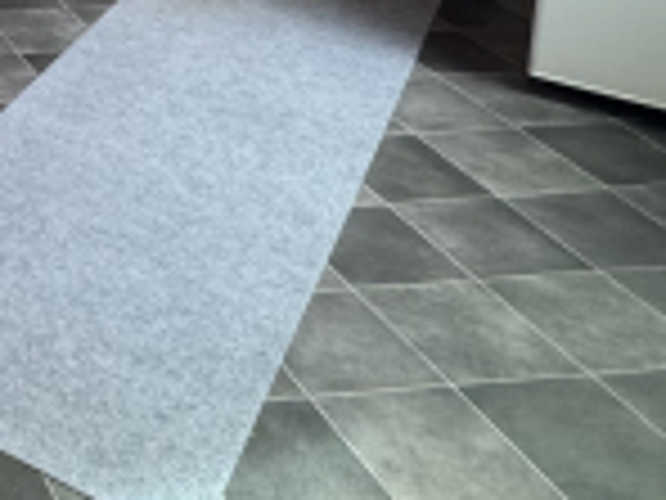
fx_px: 1212
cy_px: -302
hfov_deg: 23.7
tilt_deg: -10.3
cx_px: -358
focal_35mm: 63
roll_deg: +0.5
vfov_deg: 19.5
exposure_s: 1/60
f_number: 2.2
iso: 250
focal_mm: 2.22
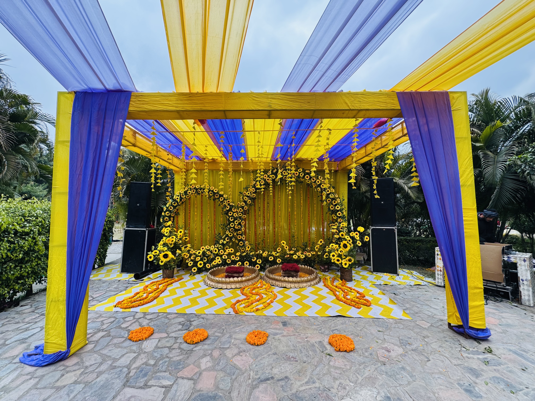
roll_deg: +0.6
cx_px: 268
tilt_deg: +0.5
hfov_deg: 102.1
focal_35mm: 14
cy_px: 200
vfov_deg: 85.7
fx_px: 216
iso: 40
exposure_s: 1/163
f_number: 2.2
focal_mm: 2.22
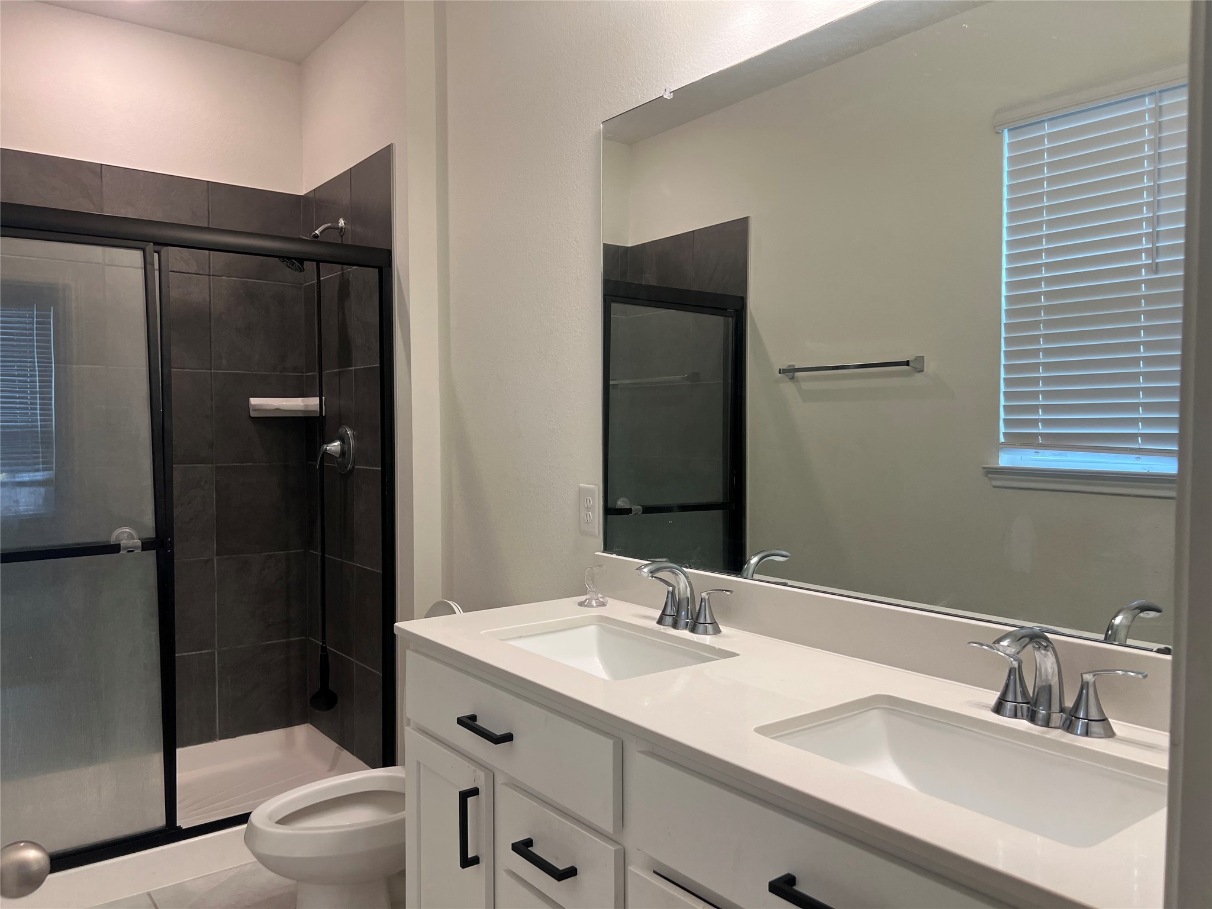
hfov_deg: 67.3
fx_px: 910
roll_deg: +0.5
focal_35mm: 26
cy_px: 454
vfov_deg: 53.1
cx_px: 606
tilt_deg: -2.3
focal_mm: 5.7
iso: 64
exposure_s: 1/120
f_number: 1.5
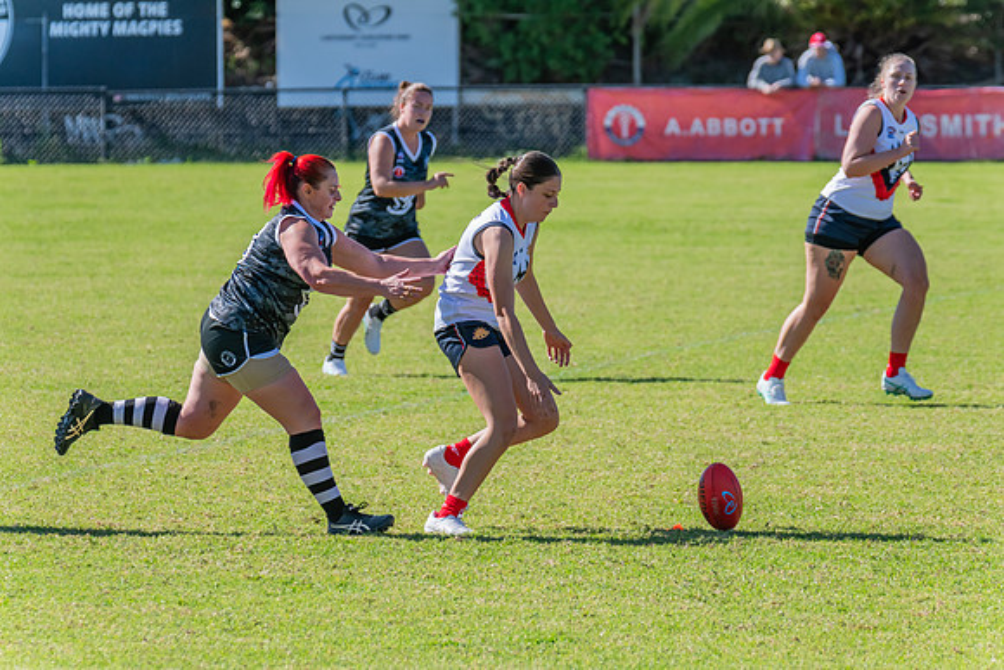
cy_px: 335
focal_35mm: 360
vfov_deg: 3.8
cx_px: 502
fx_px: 10042
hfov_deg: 5.7
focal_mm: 360
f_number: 11
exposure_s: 1/1250
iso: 800
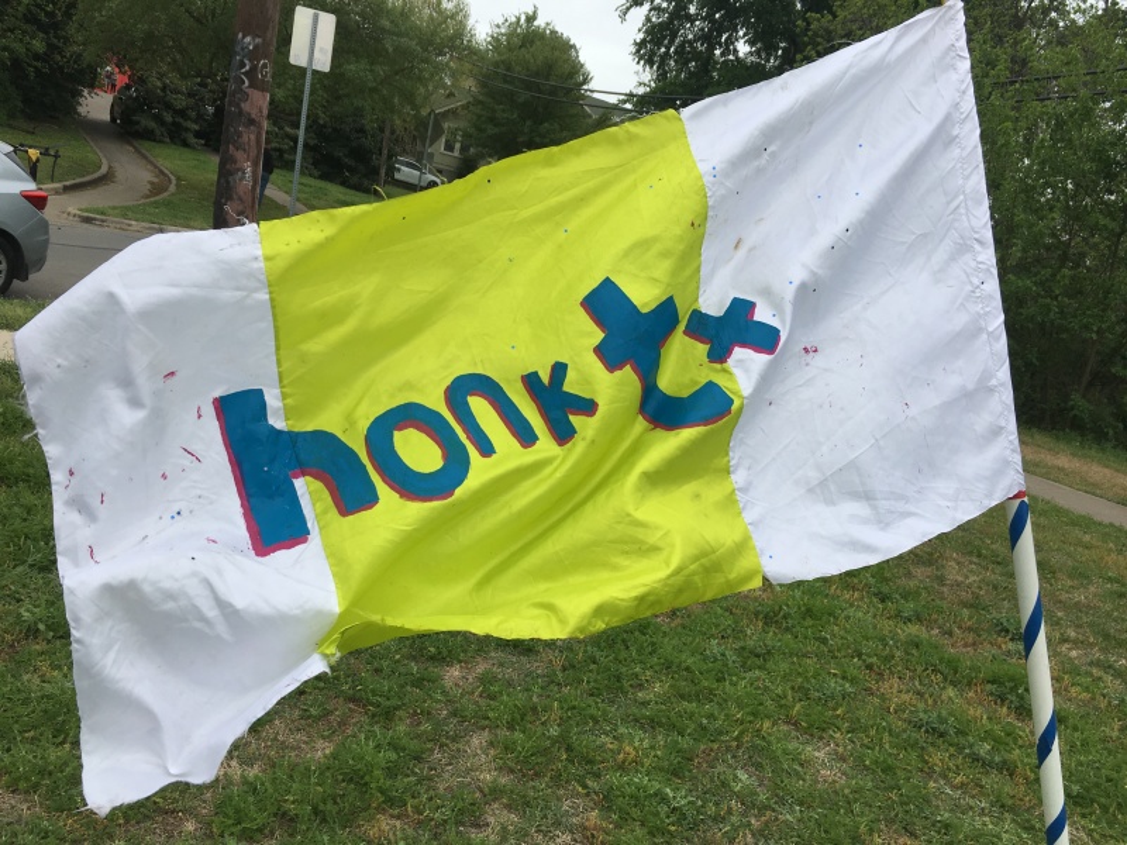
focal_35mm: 29
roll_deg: -9.7
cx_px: 564
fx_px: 944
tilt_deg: -6.6
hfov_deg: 61.7
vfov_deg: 48.2
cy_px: 422
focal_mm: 4.15
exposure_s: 1/1026
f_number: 2.2
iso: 25
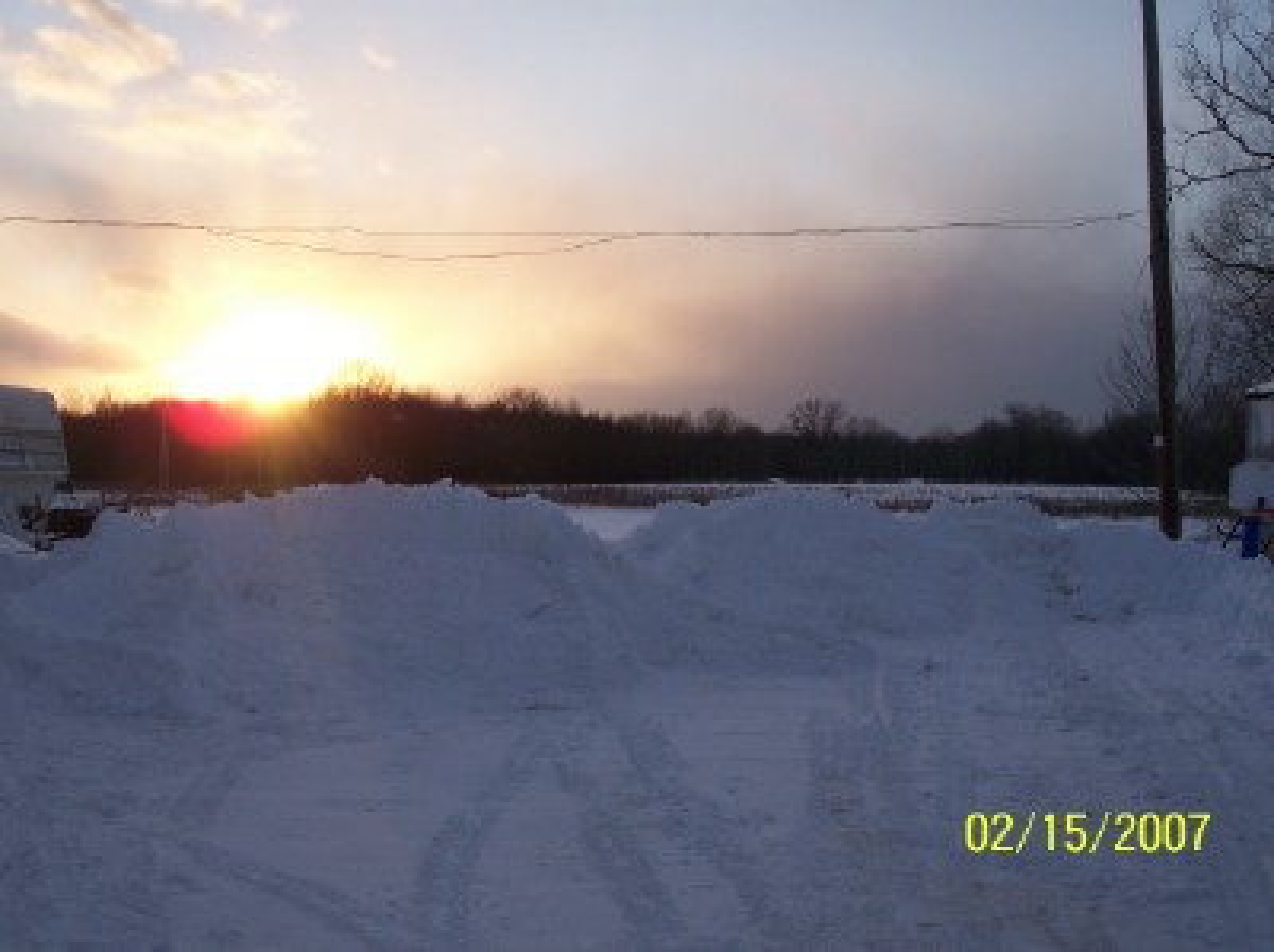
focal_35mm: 38
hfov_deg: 49.0
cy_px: 476
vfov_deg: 37.6
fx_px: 1397
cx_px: 637
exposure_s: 1/350
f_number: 4.8
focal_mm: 8
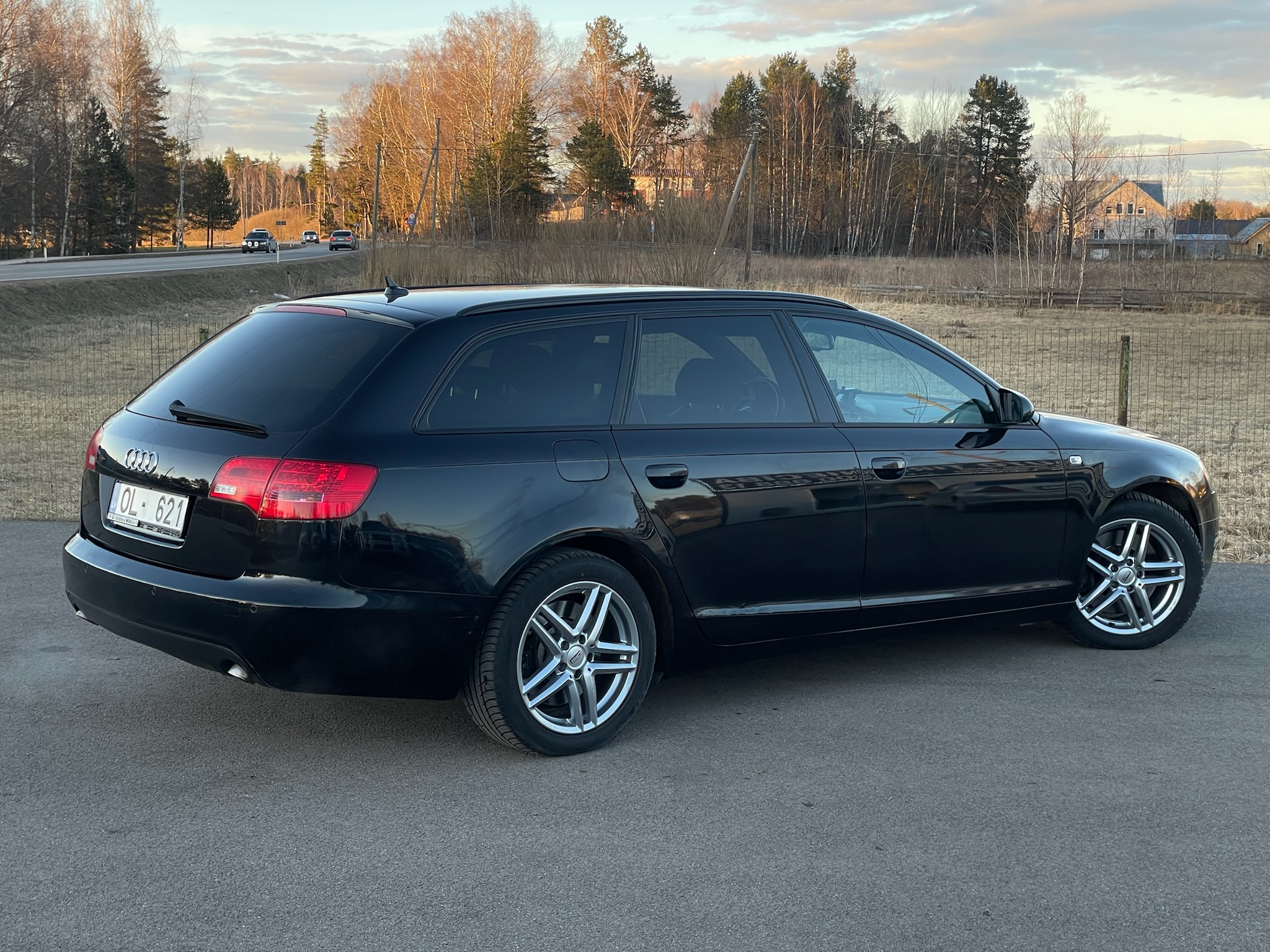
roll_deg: -0.5
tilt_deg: -5.9
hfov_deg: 36.8
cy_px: 476
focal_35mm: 52
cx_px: 635
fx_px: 1908
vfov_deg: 28.0
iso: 40
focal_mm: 6
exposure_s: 1/99
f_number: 2
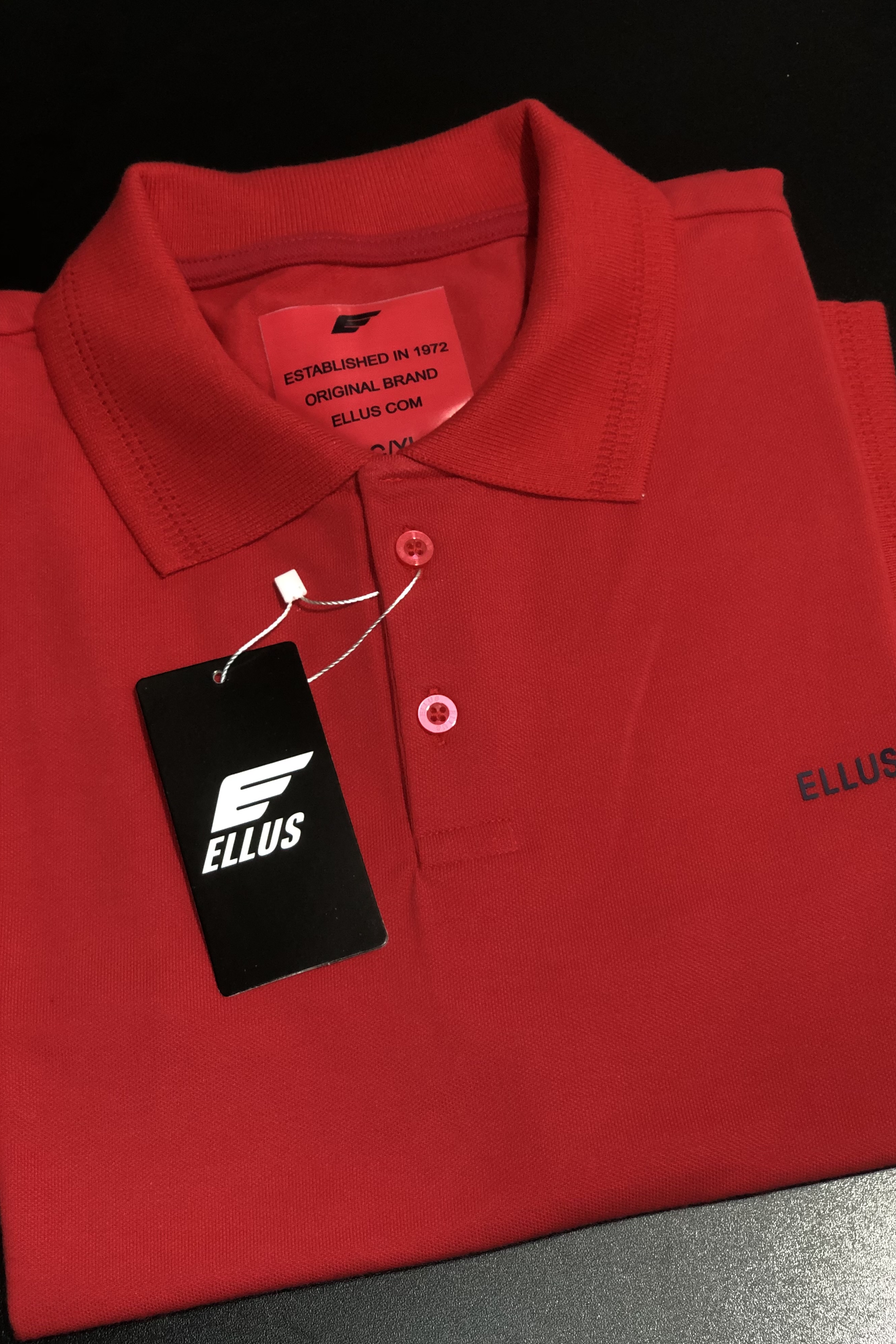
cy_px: 667
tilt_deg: -66.4
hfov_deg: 24.6
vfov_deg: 36.2
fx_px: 2053
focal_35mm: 55
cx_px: 511
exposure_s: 1/40
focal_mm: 6
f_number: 2.4
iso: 125
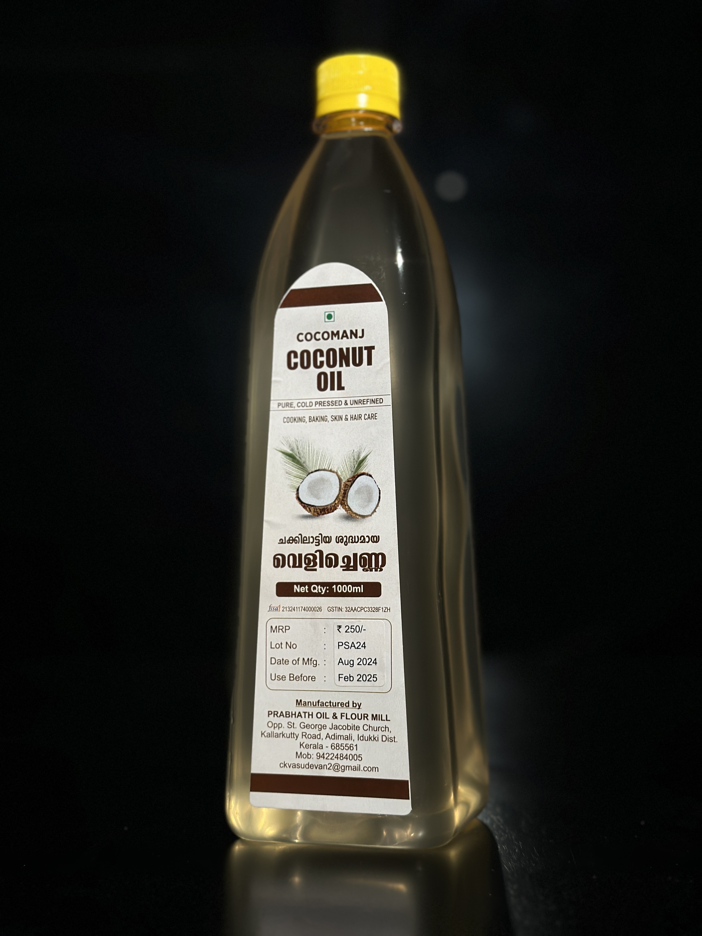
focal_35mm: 48
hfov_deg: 30.3
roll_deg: -0.1
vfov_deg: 39.7
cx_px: 351
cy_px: 468
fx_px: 1298
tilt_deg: +3.3
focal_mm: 6.86
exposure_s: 1/354
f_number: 1.78
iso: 80
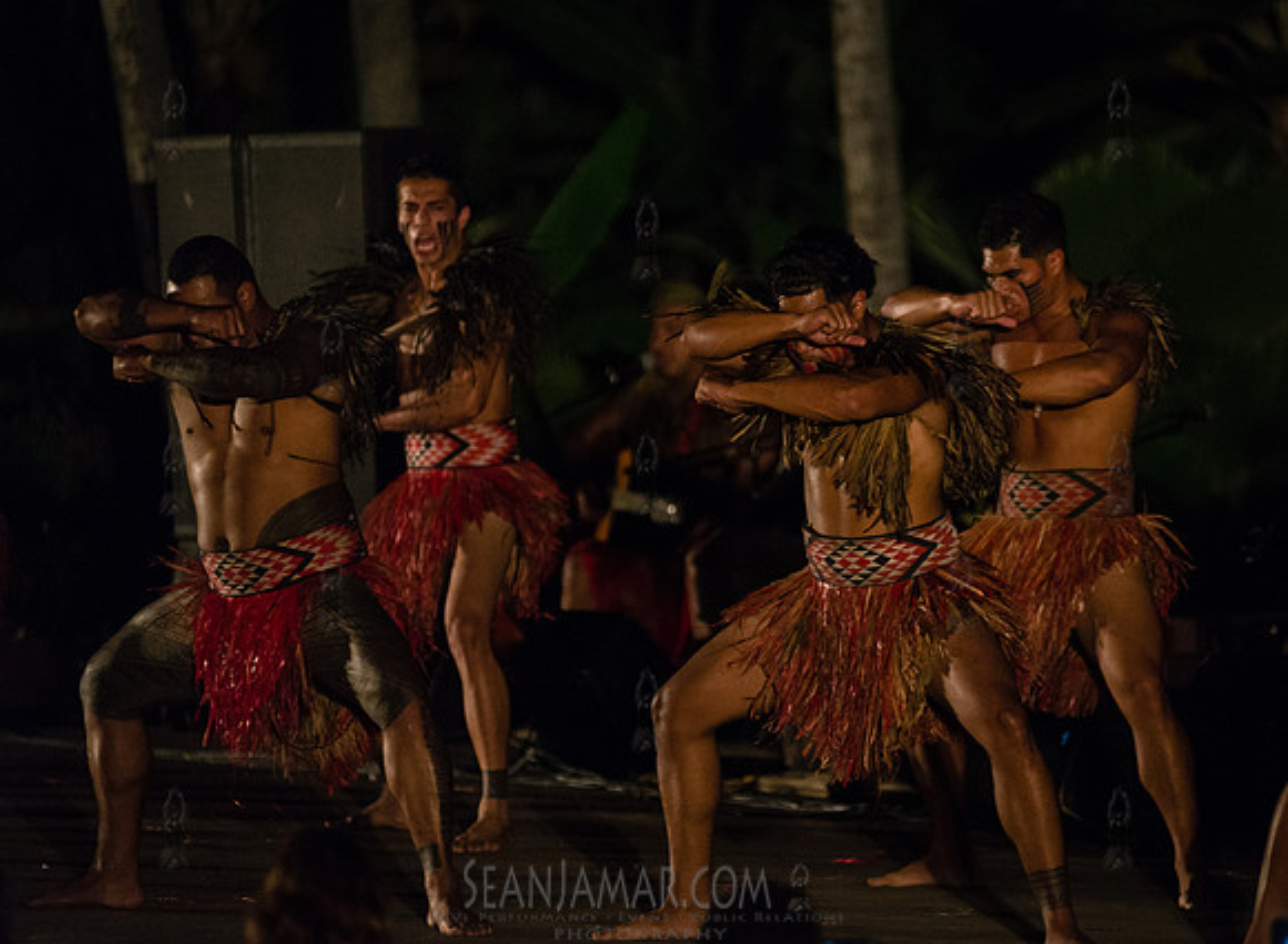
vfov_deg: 6.7
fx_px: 8075
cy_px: 459
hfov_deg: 9.1
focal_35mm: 219
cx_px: 727
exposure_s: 1/320
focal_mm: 200
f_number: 2.8
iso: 4000
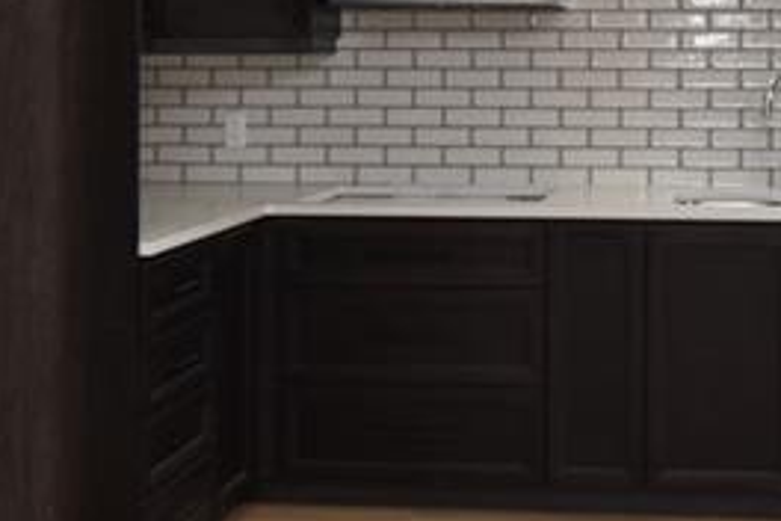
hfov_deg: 29.5
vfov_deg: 19.8
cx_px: 601
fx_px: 1453
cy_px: 25
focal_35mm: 67
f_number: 7.1
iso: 200
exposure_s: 1/60
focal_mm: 11.5
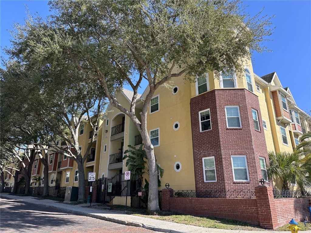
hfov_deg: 71.6
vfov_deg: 56.8
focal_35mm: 24
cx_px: 156
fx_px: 216
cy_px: 116
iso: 80
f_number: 1.78
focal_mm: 6.86
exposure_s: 1/1495
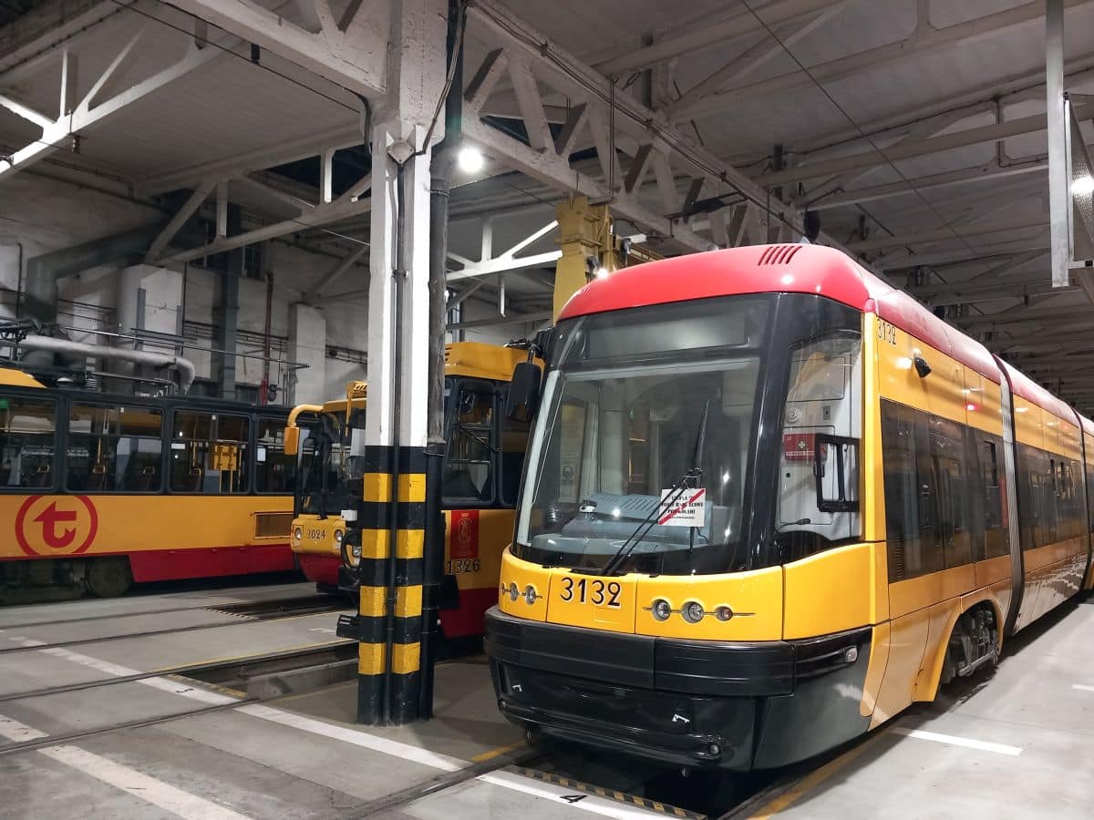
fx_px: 853
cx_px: 547
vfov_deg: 51.4
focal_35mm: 27
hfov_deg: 65.3
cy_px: 410
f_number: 1.8
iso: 200
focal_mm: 4
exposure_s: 1/33.3
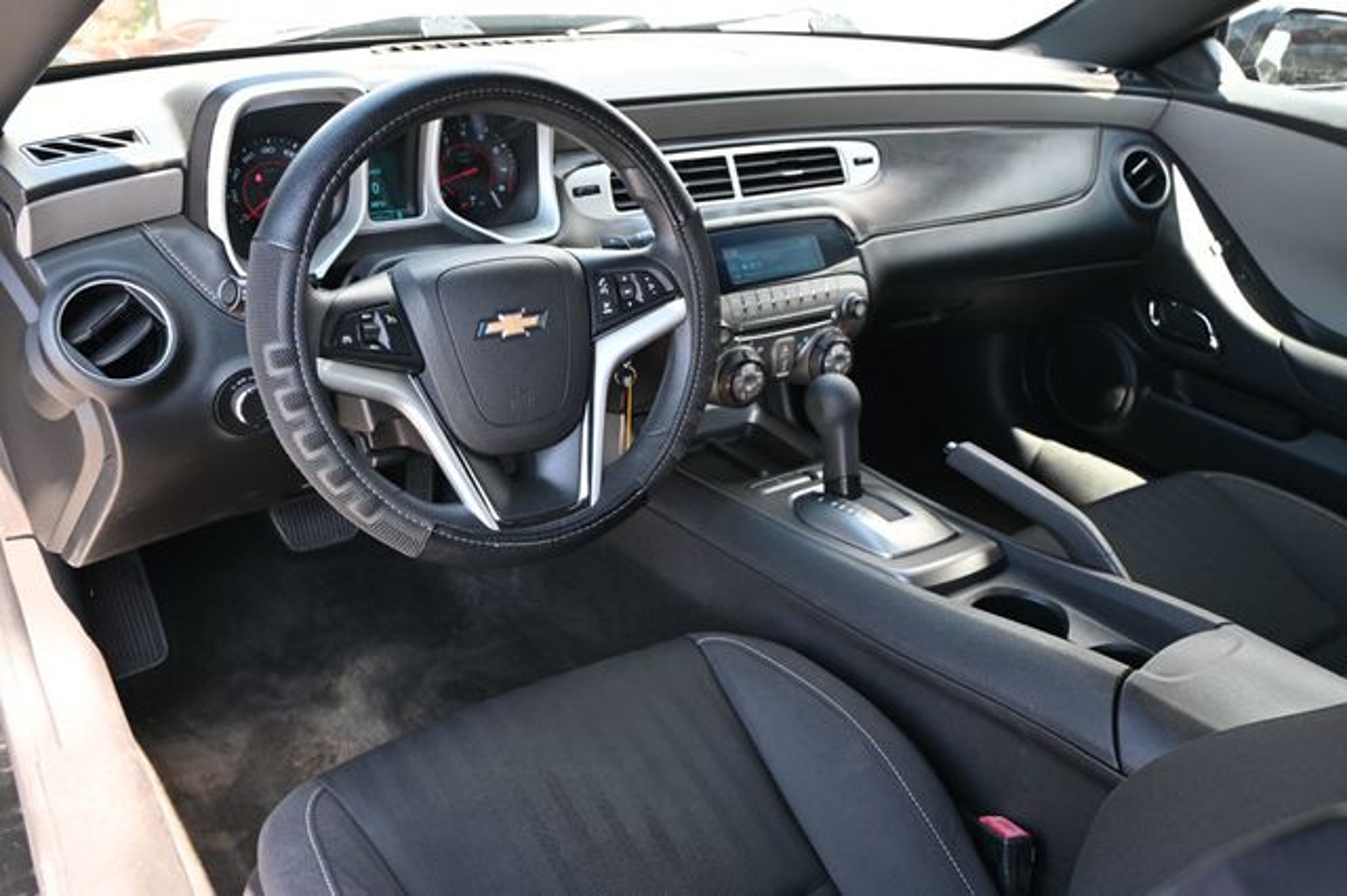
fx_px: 1122
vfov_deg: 43.6
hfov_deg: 62.0
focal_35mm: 30
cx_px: 674
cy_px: 448
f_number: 3.8
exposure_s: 1/125
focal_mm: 20
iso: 560
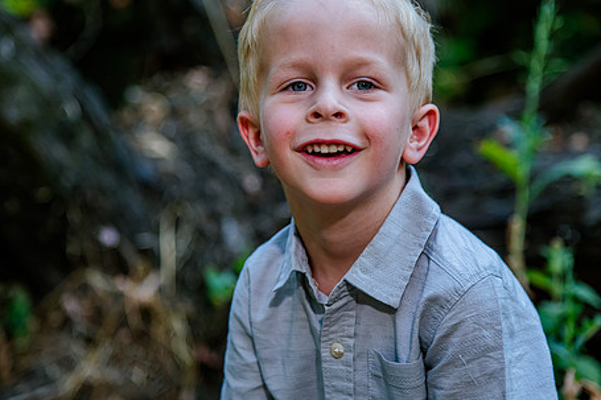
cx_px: 313
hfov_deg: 15.0
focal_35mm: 137
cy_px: 165
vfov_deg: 10.0
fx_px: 2286
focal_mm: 105
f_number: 4
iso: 800
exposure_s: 1/320
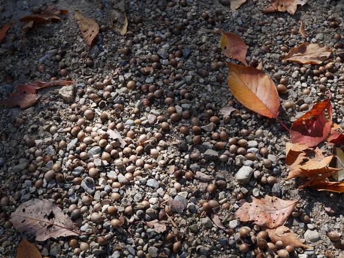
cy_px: 129
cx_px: 172
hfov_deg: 42.9
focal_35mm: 44
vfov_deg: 32.9
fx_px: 438
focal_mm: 22
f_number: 4.9
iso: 200
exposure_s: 1/125
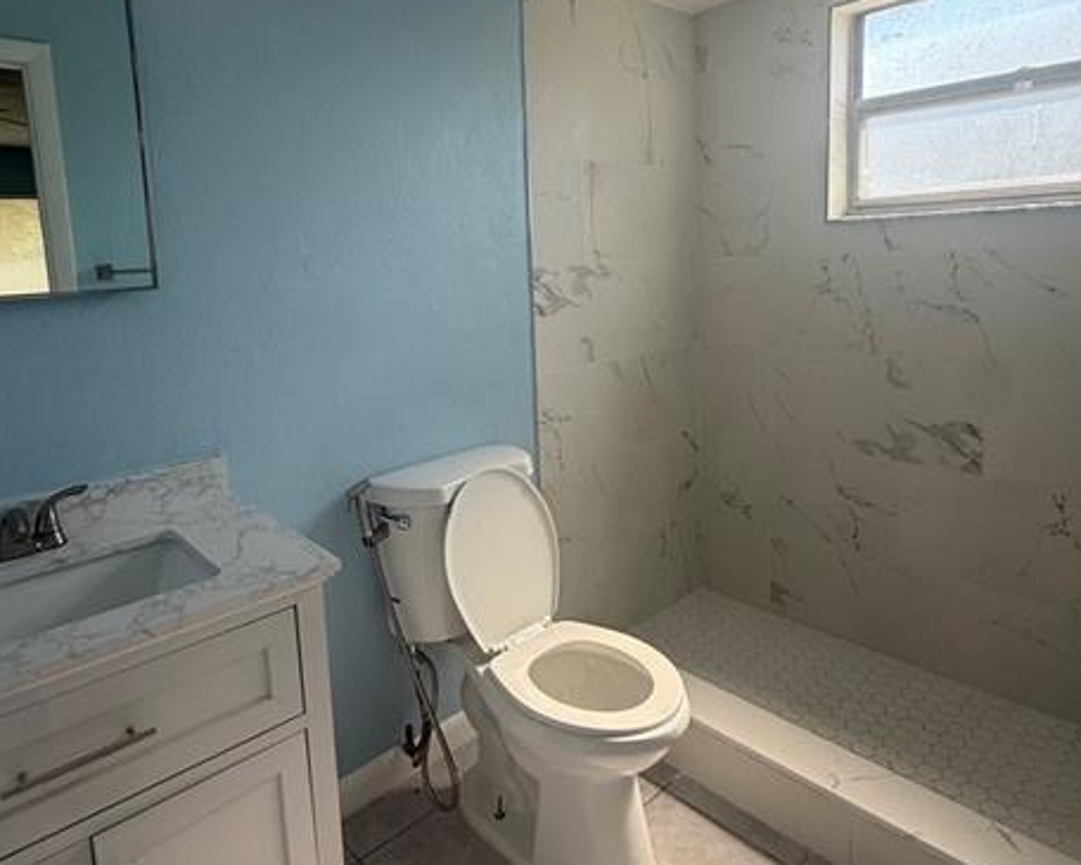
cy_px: 348
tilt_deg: -7.3
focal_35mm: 23
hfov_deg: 72.4
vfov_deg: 60.4
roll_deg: +3.7
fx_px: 736
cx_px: 486
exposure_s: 1/197
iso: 50
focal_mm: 2.22
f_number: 2.2
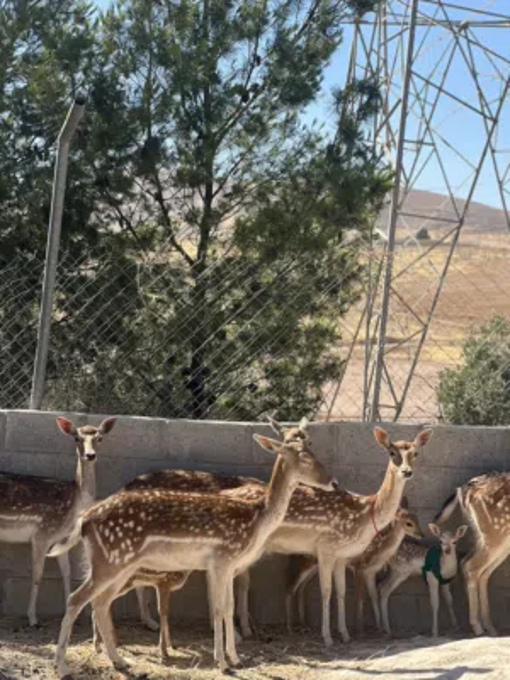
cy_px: 340
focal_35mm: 77
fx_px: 1513
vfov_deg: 25.3
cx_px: 255
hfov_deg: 19.1
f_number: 2.8
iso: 32
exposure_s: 1/490
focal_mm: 9
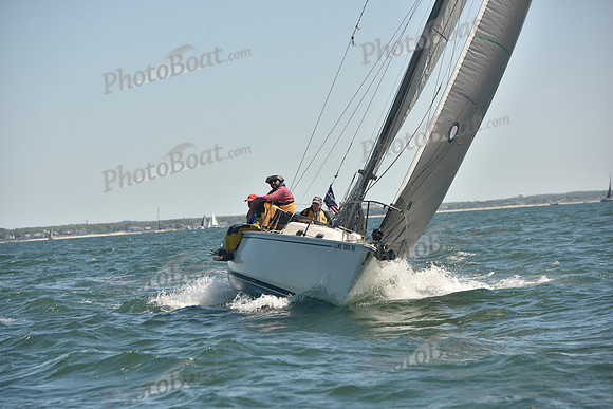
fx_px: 2810
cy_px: 204
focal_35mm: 165
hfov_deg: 12.4
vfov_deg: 8.3
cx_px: 306
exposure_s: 1/800
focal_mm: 165
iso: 250
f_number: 6.3
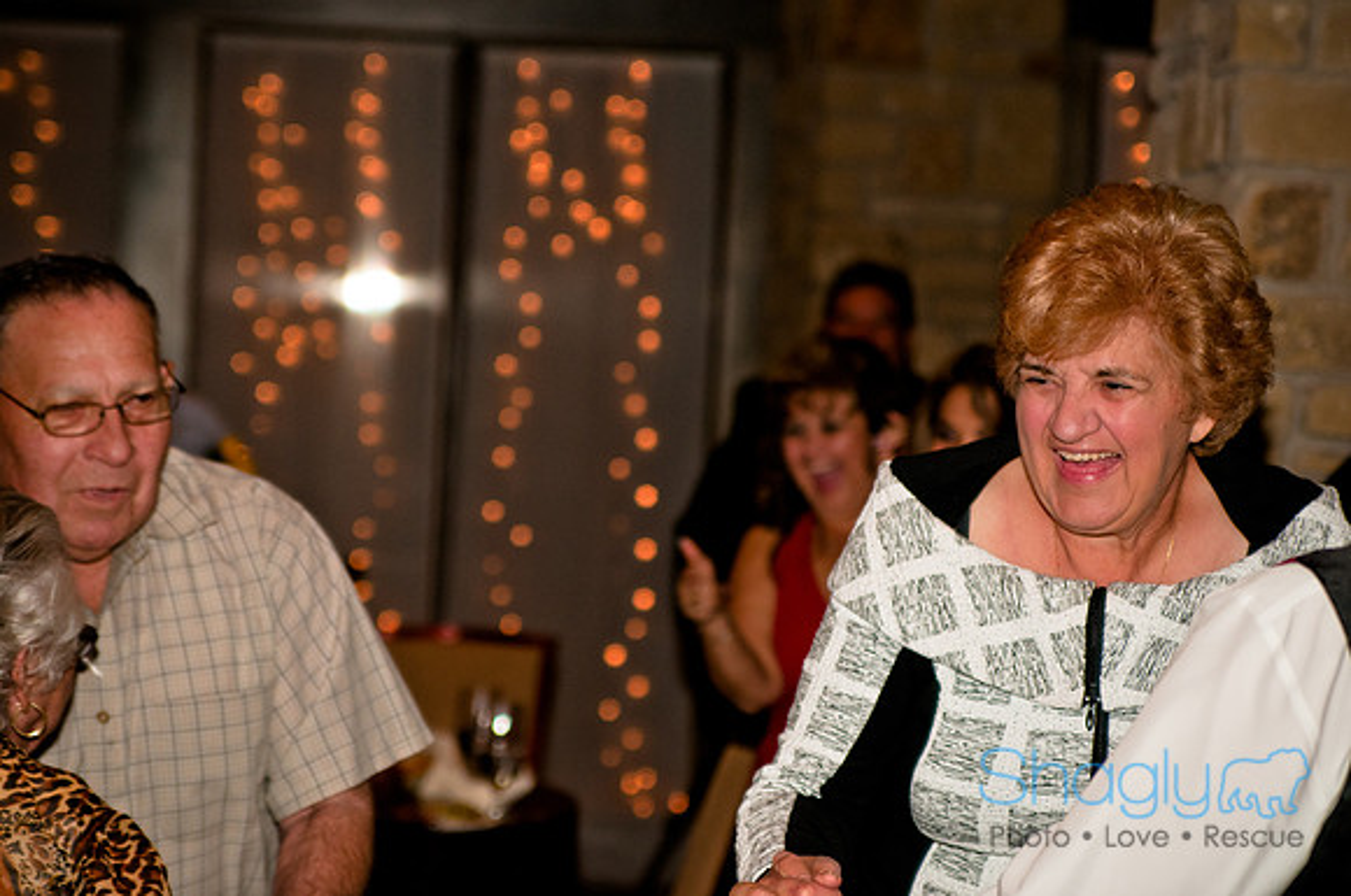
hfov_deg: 18.2
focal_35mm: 112
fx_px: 4216
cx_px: 676
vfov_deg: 12.1
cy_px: 448
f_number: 3.2
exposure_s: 1/200
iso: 400
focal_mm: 75
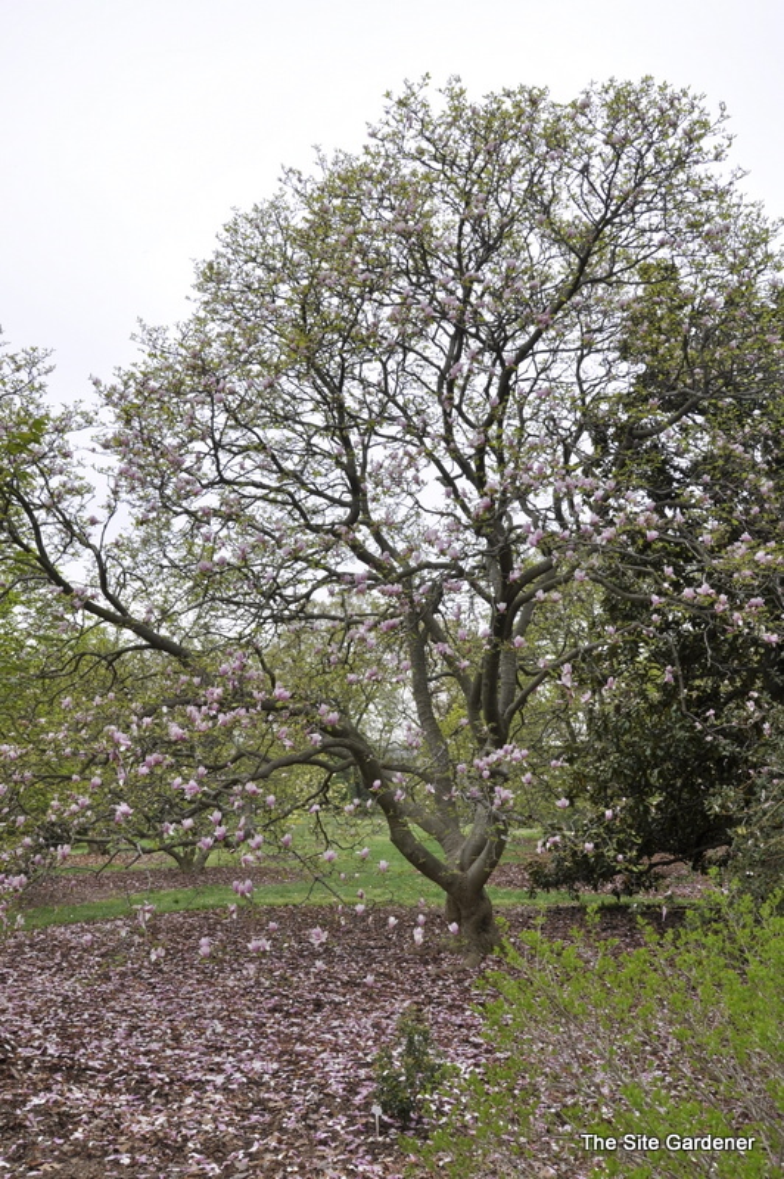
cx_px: 392
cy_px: 590
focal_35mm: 32
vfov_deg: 59.5
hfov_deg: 41.6
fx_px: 1031
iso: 200
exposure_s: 1/125
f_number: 11
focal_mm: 21
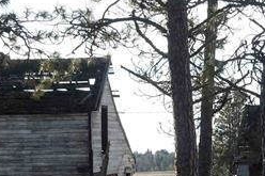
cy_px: 154
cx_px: 173
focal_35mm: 153
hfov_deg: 13.4
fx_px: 1125
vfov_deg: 8.9
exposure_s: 1/320
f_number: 4
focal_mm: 13.53
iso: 125
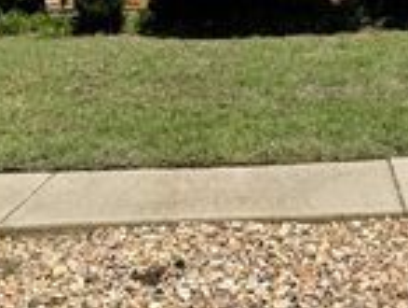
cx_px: 391
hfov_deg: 23.0
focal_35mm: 82
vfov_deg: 16.5
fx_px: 968
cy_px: -150
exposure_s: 1/5348
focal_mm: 6.76
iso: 80
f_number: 1.78
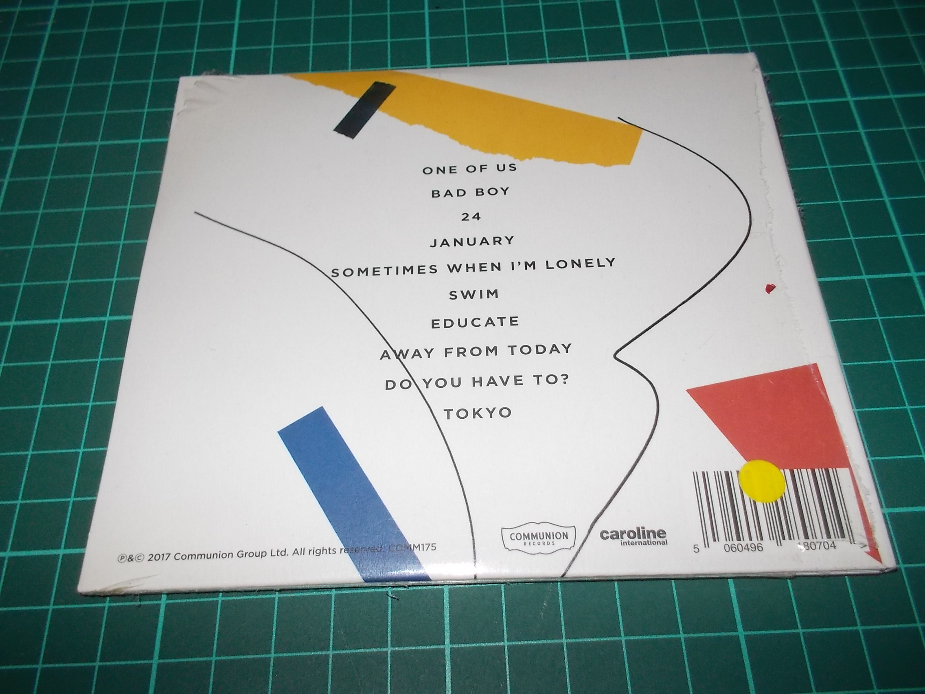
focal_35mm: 29
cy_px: 347
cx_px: 462
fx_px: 775
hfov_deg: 61.7
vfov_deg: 48.2
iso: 200
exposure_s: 1/30
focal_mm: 4.1
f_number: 3.3
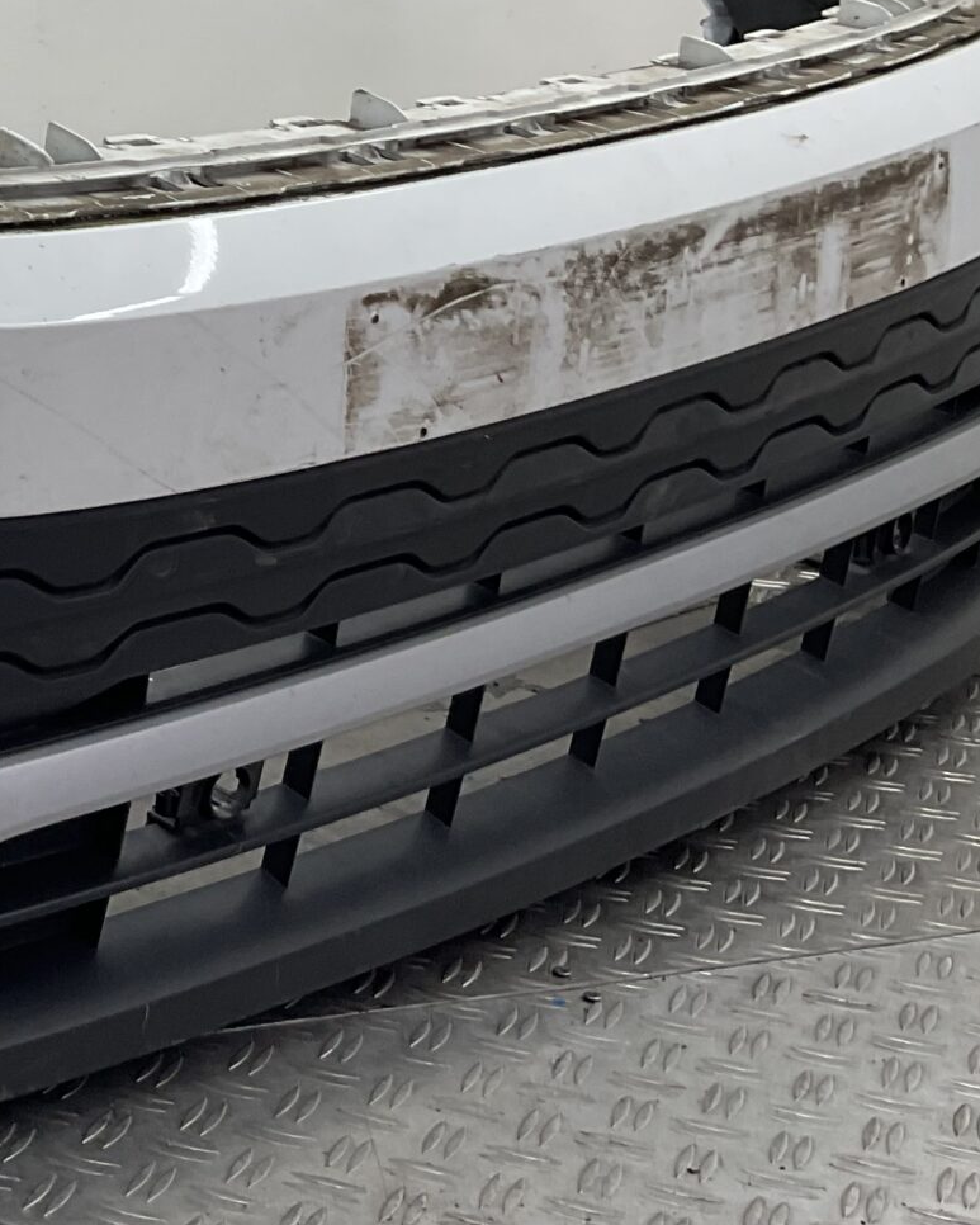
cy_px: 191
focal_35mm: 75
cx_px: -388
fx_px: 2719
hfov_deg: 18.6
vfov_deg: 24.8
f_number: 1.8
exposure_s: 1/120
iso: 20
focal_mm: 3
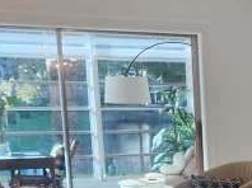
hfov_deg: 18.9
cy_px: 232
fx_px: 676
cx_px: 363
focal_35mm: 93
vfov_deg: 15.2
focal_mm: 5.4
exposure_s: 1/120
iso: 125
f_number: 1.8
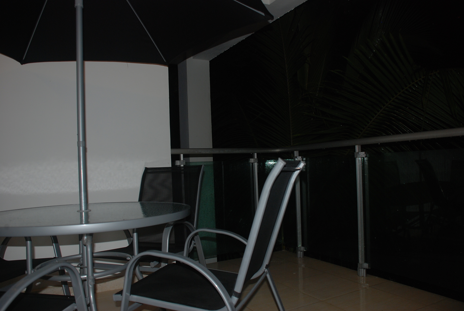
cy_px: 156
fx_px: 387
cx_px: 232
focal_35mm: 30
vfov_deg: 43.7
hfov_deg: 61.9
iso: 200
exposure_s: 1/60
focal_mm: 20
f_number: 3.8
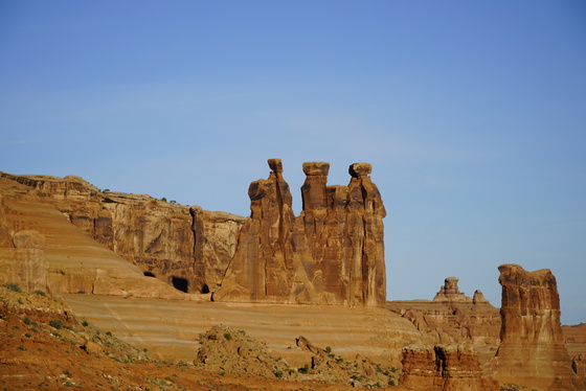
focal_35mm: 117
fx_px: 1905
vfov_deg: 11.7
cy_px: 196
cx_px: 293
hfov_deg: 17.5
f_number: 5.6
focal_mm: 78
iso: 100
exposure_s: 1/1000
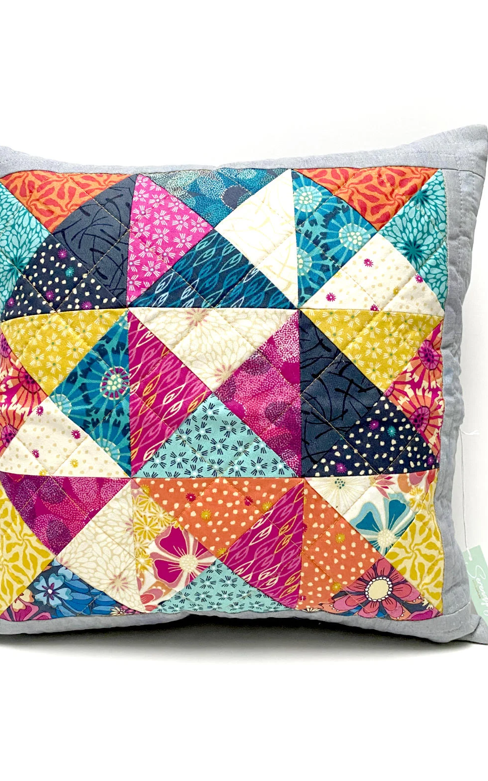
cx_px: 223
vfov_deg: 66.5
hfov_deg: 44.5
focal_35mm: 28
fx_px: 596
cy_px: 387
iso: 500
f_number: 1.8
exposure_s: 1/48
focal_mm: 4.2
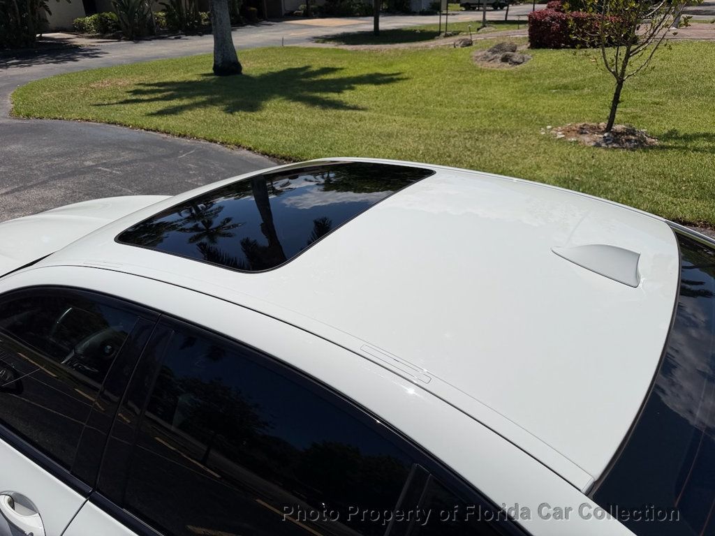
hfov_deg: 71.6
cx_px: 358
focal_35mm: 24
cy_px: 268
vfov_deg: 56.8
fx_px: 496
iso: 80
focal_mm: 6.76
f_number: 1.78
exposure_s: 1/17544
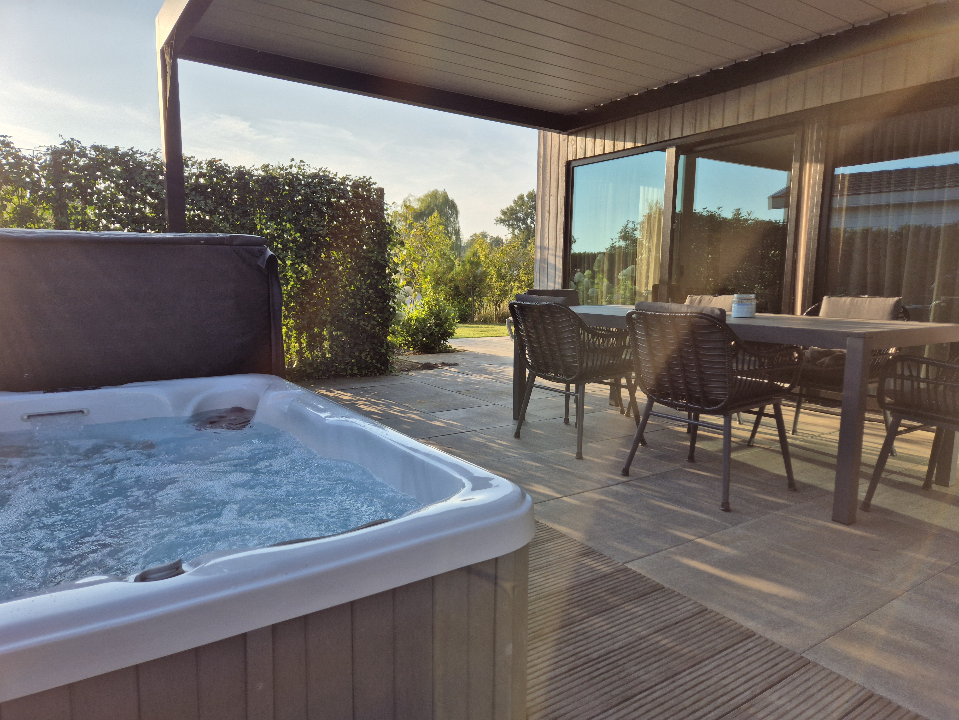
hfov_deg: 73.9
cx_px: 480
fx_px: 637
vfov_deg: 58.9
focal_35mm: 23
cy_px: 360
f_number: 1.8
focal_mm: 5.4
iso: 25
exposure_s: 1/1668
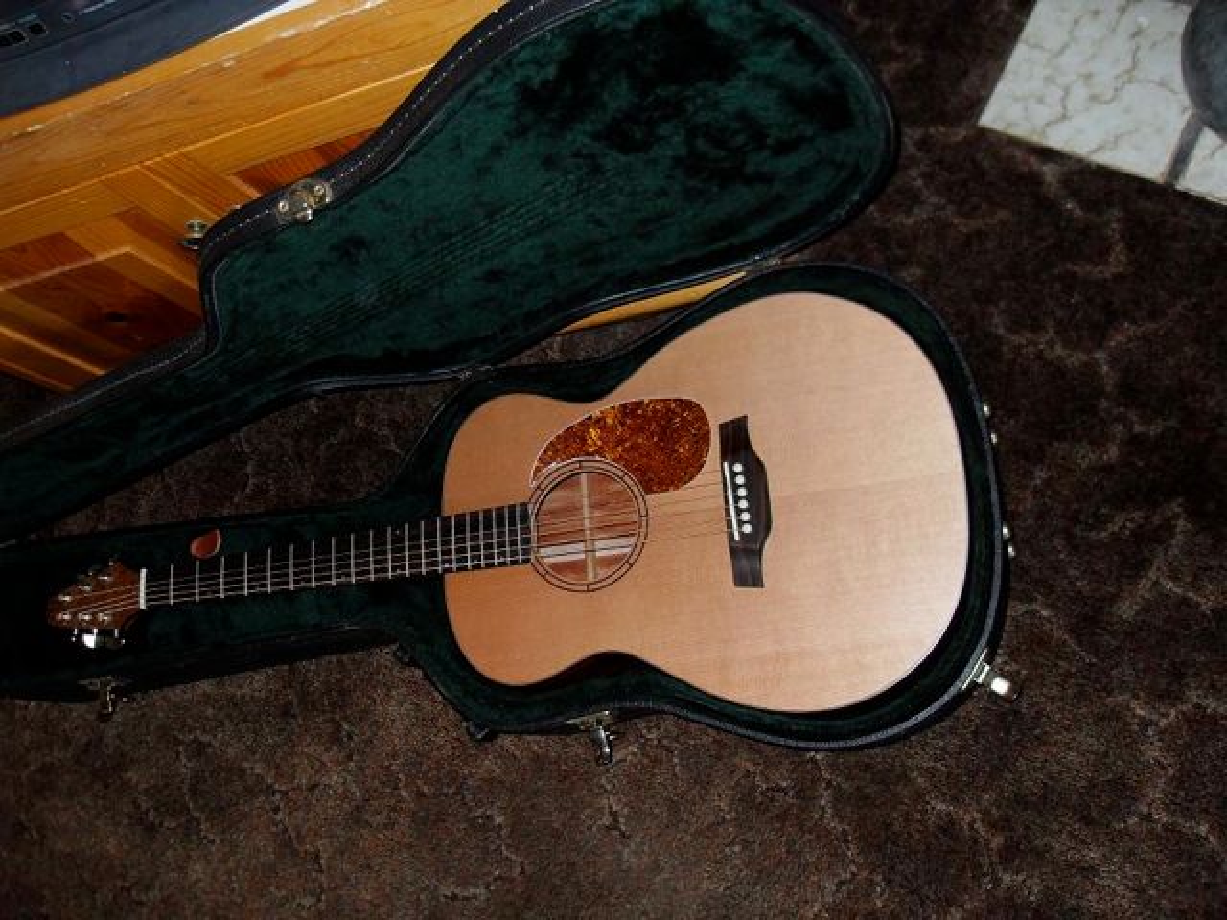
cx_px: 614
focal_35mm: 35
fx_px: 1241
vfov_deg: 40.7
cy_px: 460
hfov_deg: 52.6
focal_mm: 6.3
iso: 100
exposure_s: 1/45
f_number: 2.8
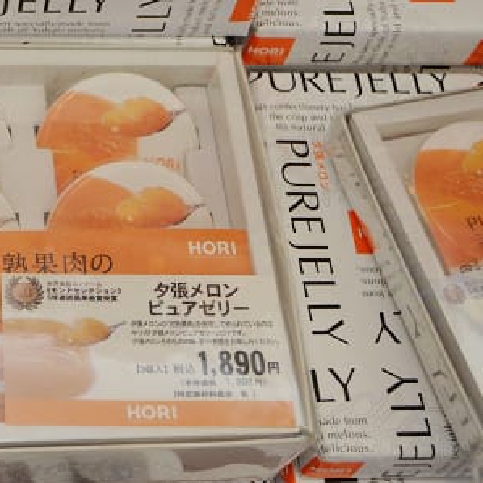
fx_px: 1279
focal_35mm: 81
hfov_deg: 20.5
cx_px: -25
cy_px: 171
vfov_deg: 21.3
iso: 800
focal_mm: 30
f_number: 4
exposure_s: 1/800
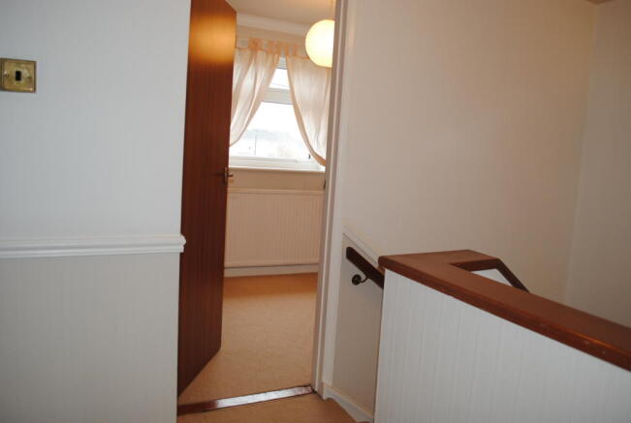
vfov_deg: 48.1
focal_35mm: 27
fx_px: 474
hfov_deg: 67.3
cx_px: 316
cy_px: 212
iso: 200
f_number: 3.5
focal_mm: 18
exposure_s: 1/60
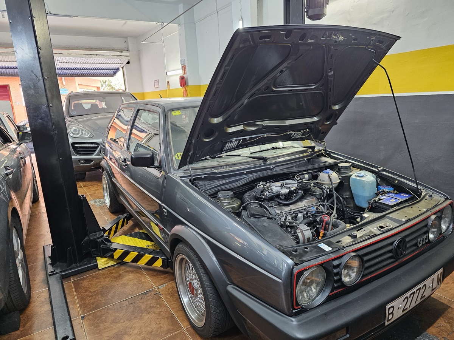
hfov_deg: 73.9
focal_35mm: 23
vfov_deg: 58.9
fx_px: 302
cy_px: 170
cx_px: 227
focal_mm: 6.3
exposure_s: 1/50
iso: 640
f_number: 1.7
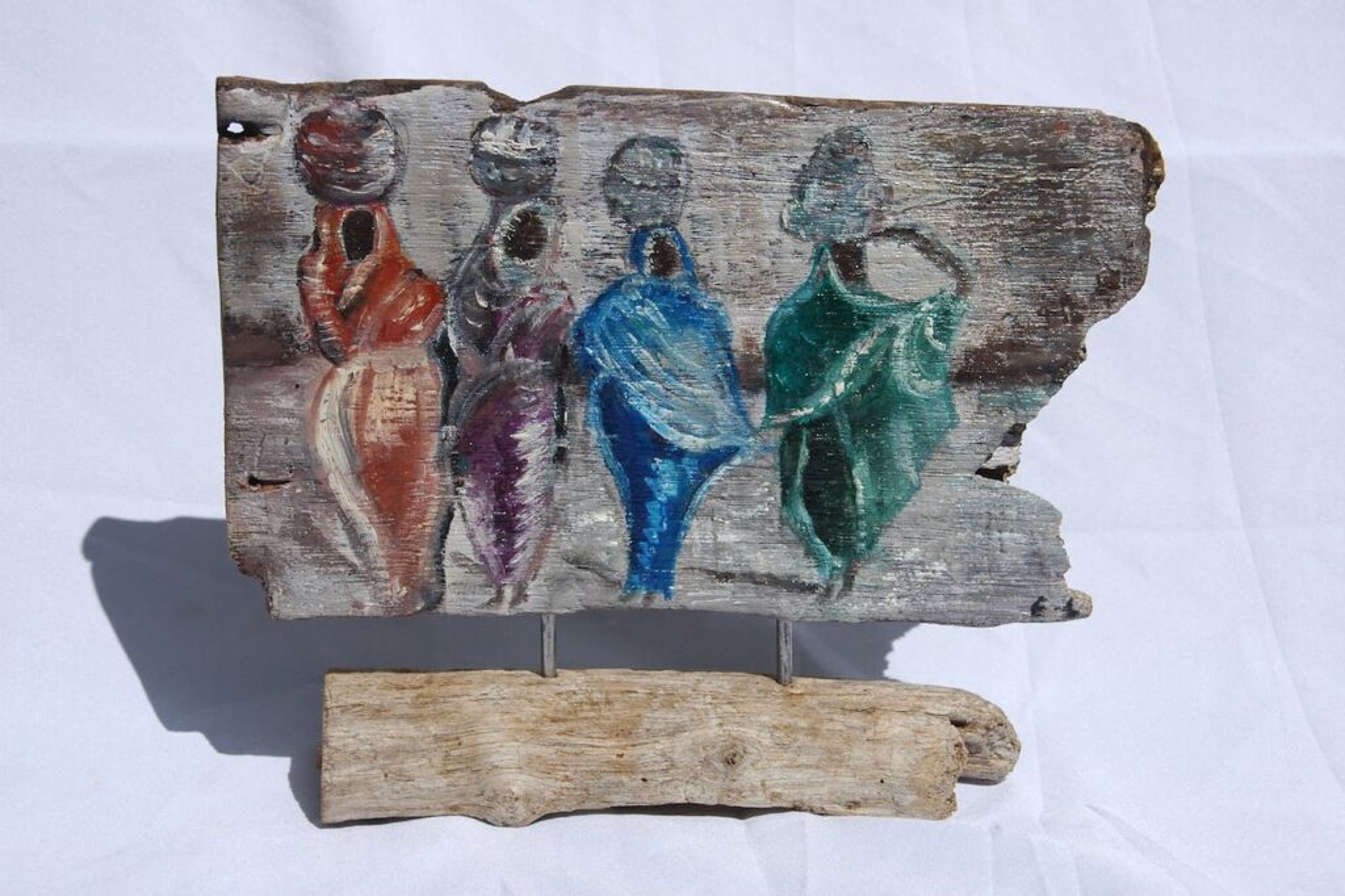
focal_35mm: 69
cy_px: 448
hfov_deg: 29.3
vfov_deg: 19.7
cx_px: 672
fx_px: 2577
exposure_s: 1/1000
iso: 200
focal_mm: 46
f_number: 8
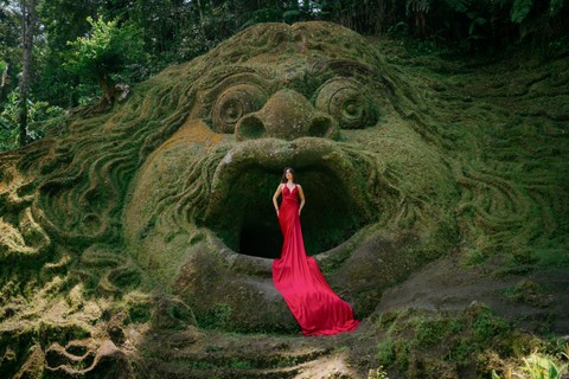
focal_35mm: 35
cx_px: 284
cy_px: 190
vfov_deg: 37.9
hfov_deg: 54.4
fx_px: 553
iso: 50
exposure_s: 1/1250
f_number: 1.4
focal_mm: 35
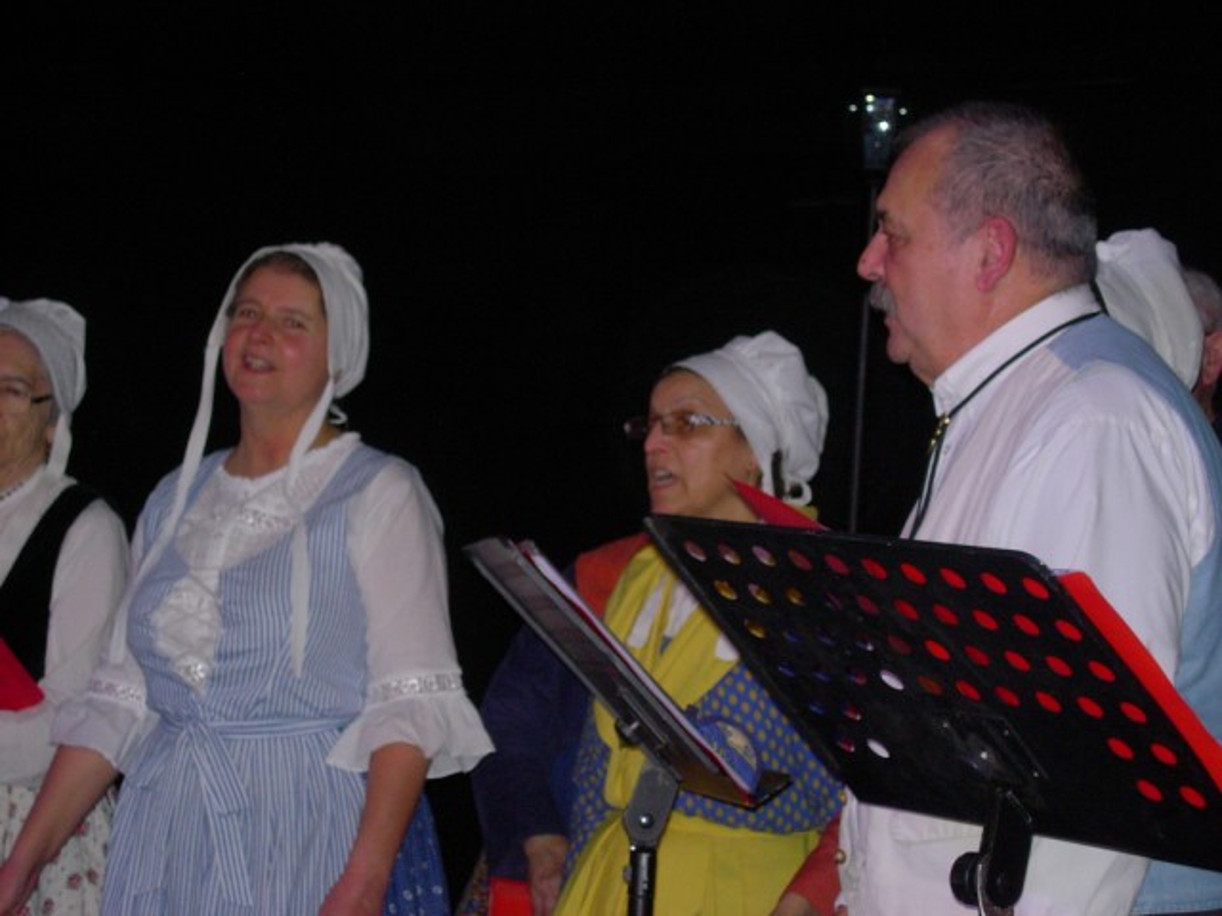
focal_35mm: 113
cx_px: 611
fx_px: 3989
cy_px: 458
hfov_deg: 17.4
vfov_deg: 13.1
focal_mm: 23.4
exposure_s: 1/161
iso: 200
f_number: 4.9
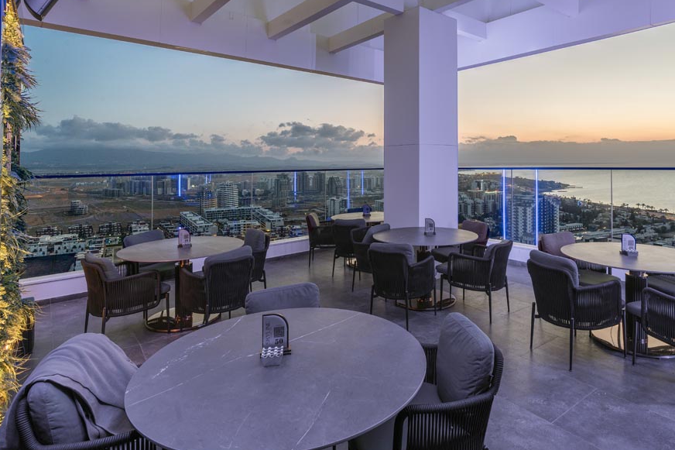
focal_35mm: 20
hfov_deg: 83.6
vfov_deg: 61.5
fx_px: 375
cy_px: 185
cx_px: 379
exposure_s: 1/2.5
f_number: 10
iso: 125
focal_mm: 16
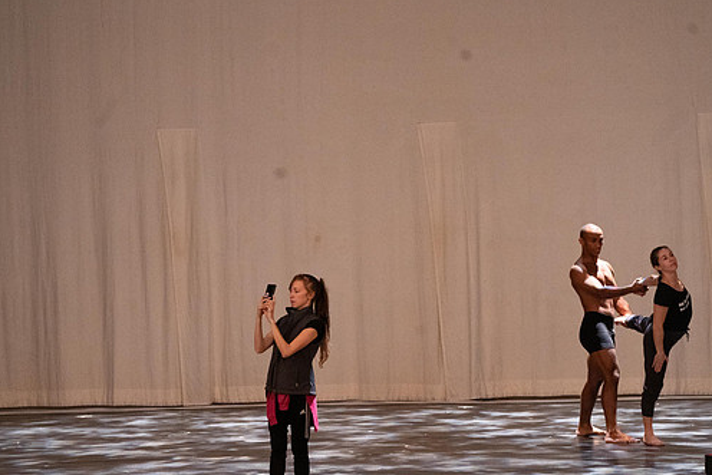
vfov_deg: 5.5
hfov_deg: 8.3
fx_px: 4906
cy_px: 271
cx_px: 356
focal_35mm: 248
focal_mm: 212
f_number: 7.1
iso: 5000
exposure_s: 1/40
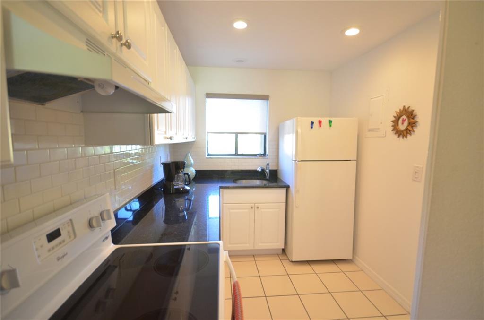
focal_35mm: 16
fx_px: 221
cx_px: 242
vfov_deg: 71.7
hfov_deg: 95.1
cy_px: 160
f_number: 5
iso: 800
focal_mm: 11
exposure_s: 1/40
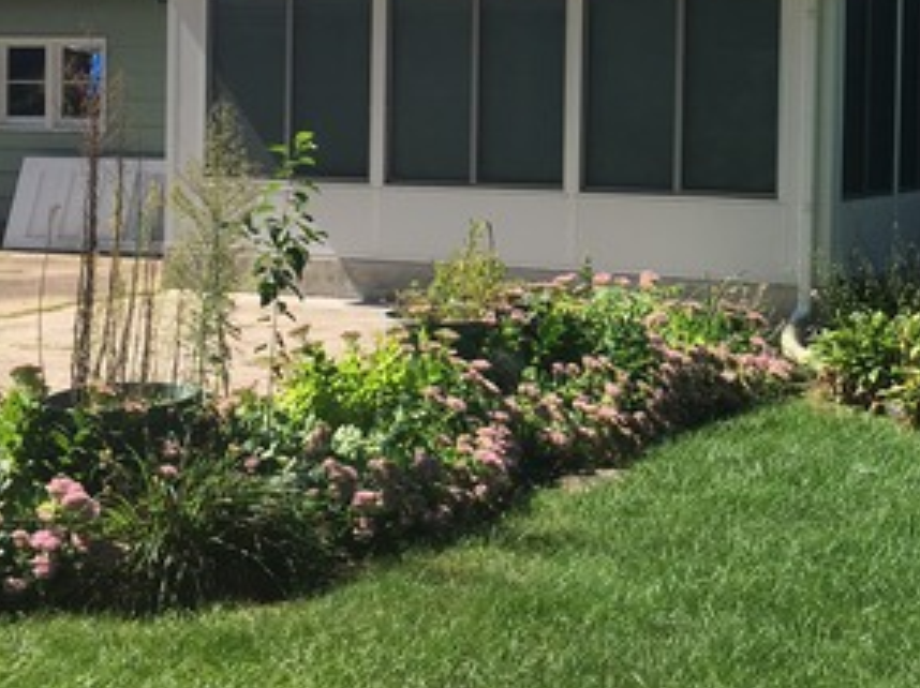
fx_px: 1726
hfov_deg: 29.3
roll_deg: -1.8
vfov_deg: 22.3
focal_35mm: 65
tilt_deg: +0.4
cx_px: 717
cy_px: 158
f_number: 2.2
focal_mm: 4.15
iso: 25
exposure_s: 1/1099
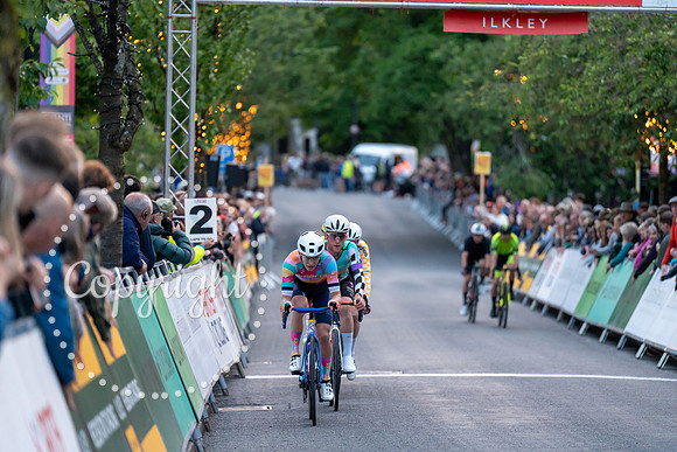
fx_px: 3762
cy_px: 226
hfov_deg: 10.3
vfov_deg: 6.9
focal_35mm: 200
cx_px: 338
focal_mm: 200
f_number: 2.8
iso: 3200
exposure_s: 1/1000
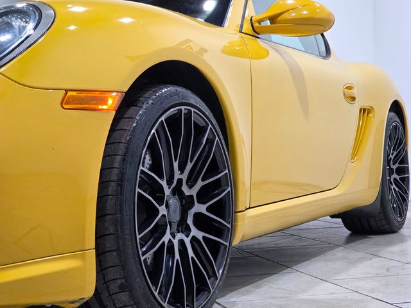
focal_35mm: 69
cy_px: 154
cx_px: 206
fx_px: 819
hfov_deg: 28.2
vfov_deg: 21.3
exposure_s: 1/120
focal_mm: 7.9
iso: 200
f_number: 2.4
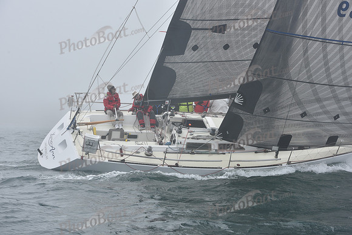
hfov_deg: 28.8
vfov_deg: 19.5
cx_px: 176
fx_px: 685
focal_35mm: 70
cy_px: 118
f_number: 9
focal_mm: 70
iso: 250
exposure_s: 1/800
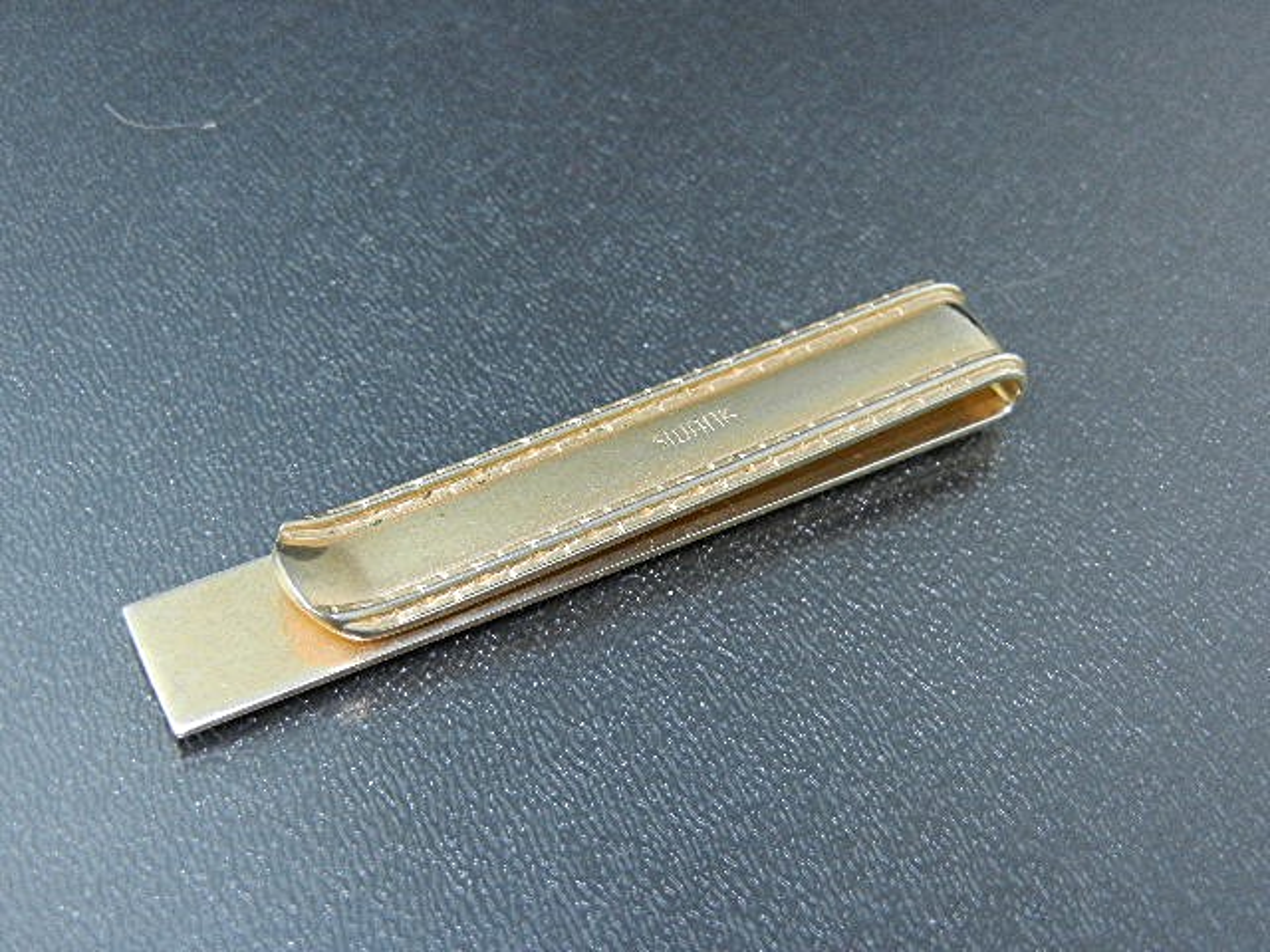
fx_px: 1908
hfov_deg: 36.8
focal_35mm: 52
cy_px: 476
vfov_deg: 28.0
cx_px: 635
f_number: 3.9
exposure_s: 1/30
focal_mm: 9.3
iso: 449
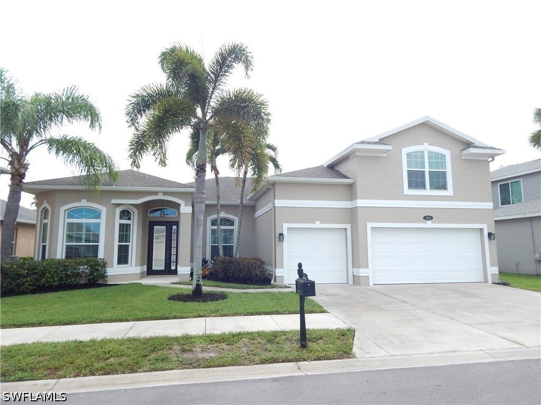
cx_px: 270
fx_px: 344
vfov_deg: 61.1
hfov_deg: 76.4
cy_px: 202
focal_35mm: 22
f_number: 3
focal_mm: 4
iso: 125
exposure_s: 1/640
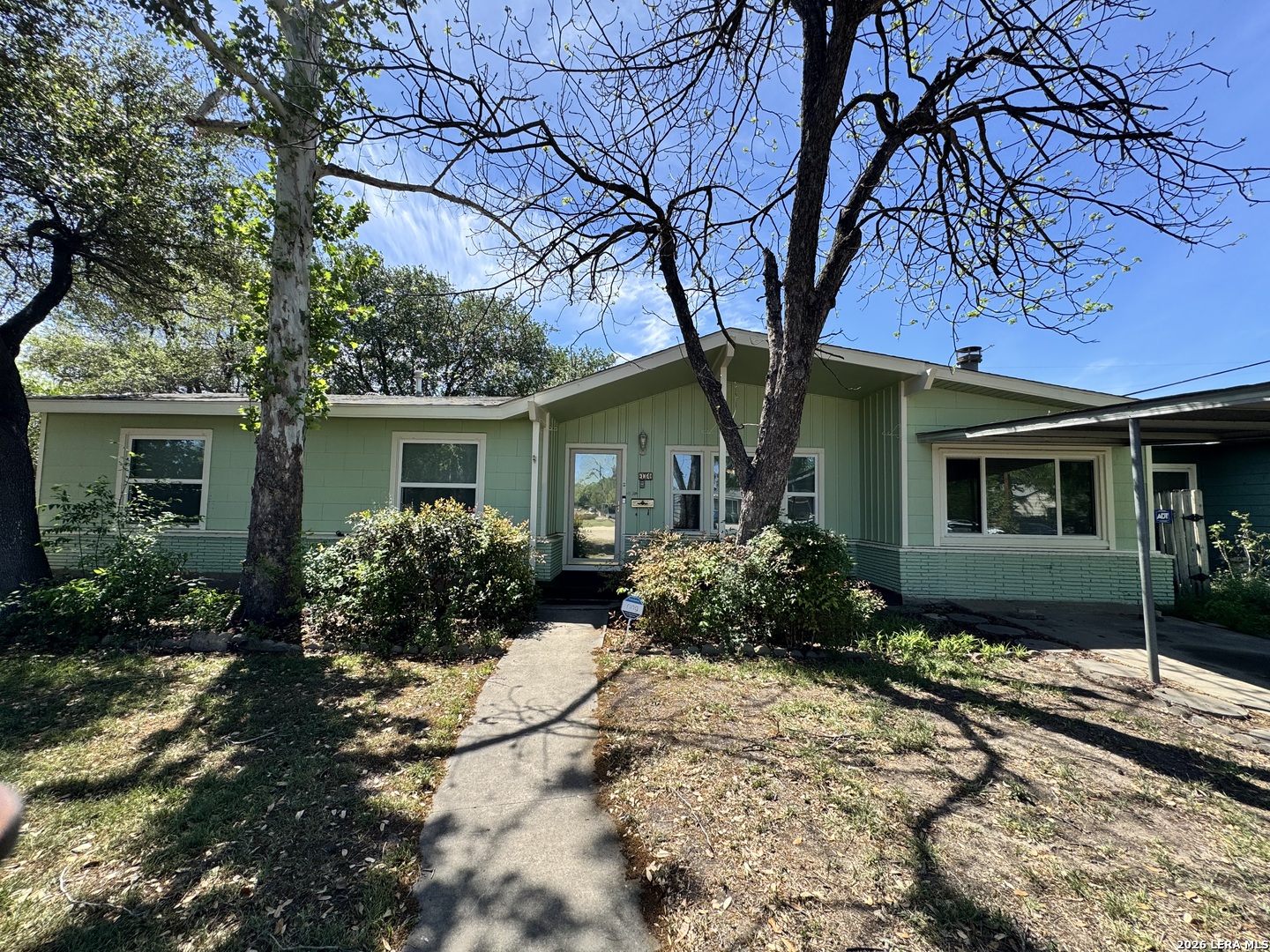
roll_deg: -1.1
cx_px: 635
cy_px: 476
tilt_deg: +3.0
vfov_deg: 85.7
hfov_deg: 102.1
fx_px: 514
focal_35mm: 14
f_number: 2.2
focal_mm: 2.22
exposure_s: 1/921
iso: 50
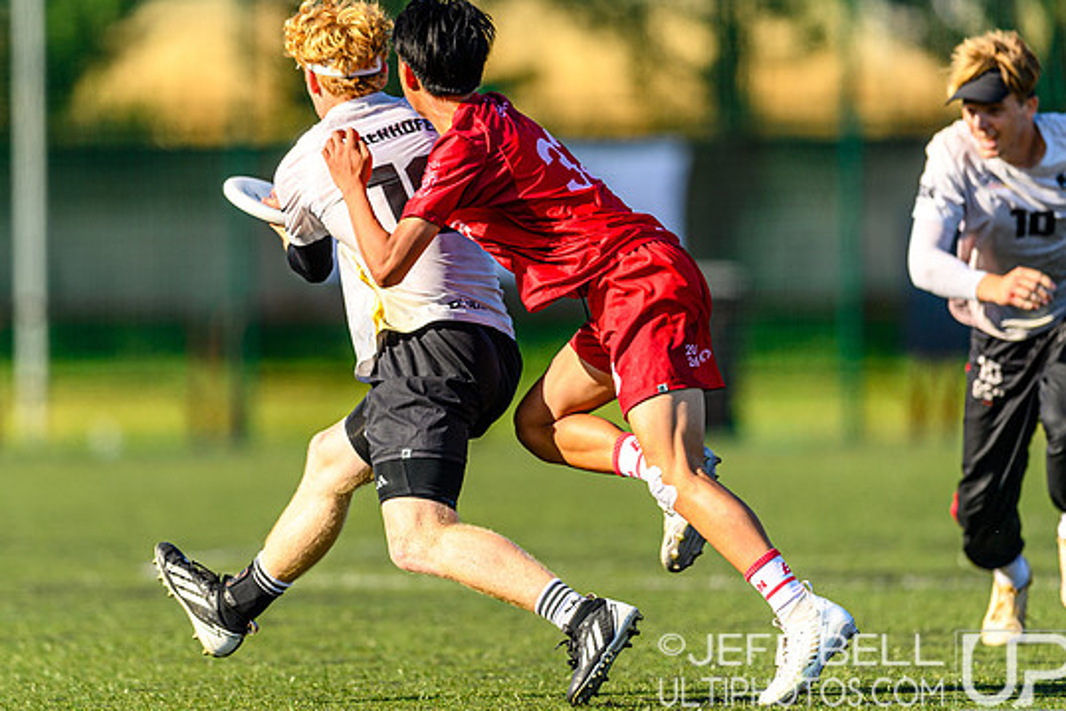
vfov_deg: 2.4
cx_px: 393
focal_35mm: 570
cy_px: 292
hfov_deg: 3.6
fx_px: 16882
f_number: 3.2
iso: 110
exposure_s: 1/1250
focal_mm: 400
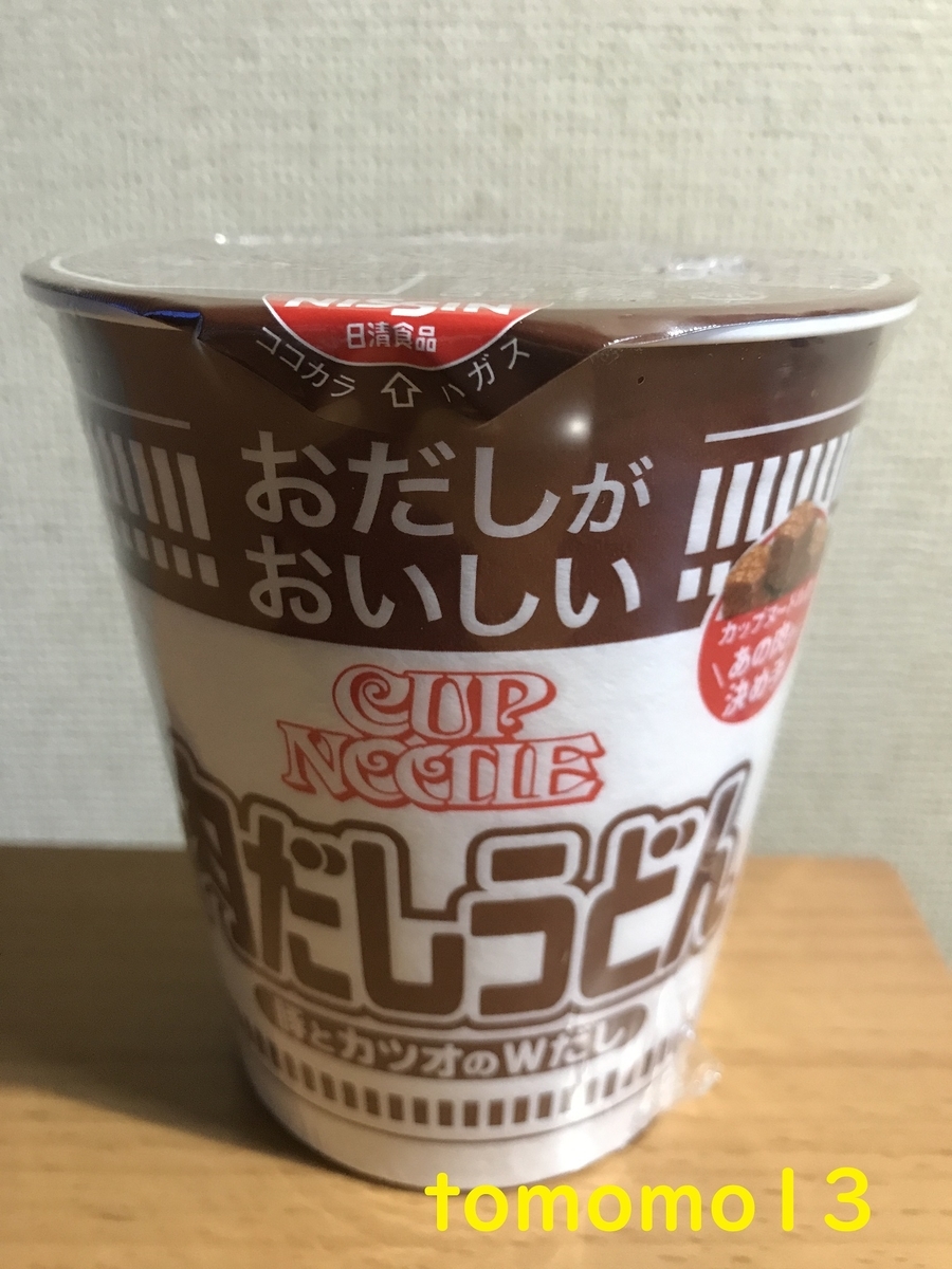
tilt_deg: -22.4
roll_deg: -0.8
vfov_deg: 63.4
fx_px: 1027
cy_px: 634
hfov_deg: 49.7
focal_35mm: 28
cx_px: 476
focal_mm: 3.99
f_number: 1.8
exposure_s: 1/15
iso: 80
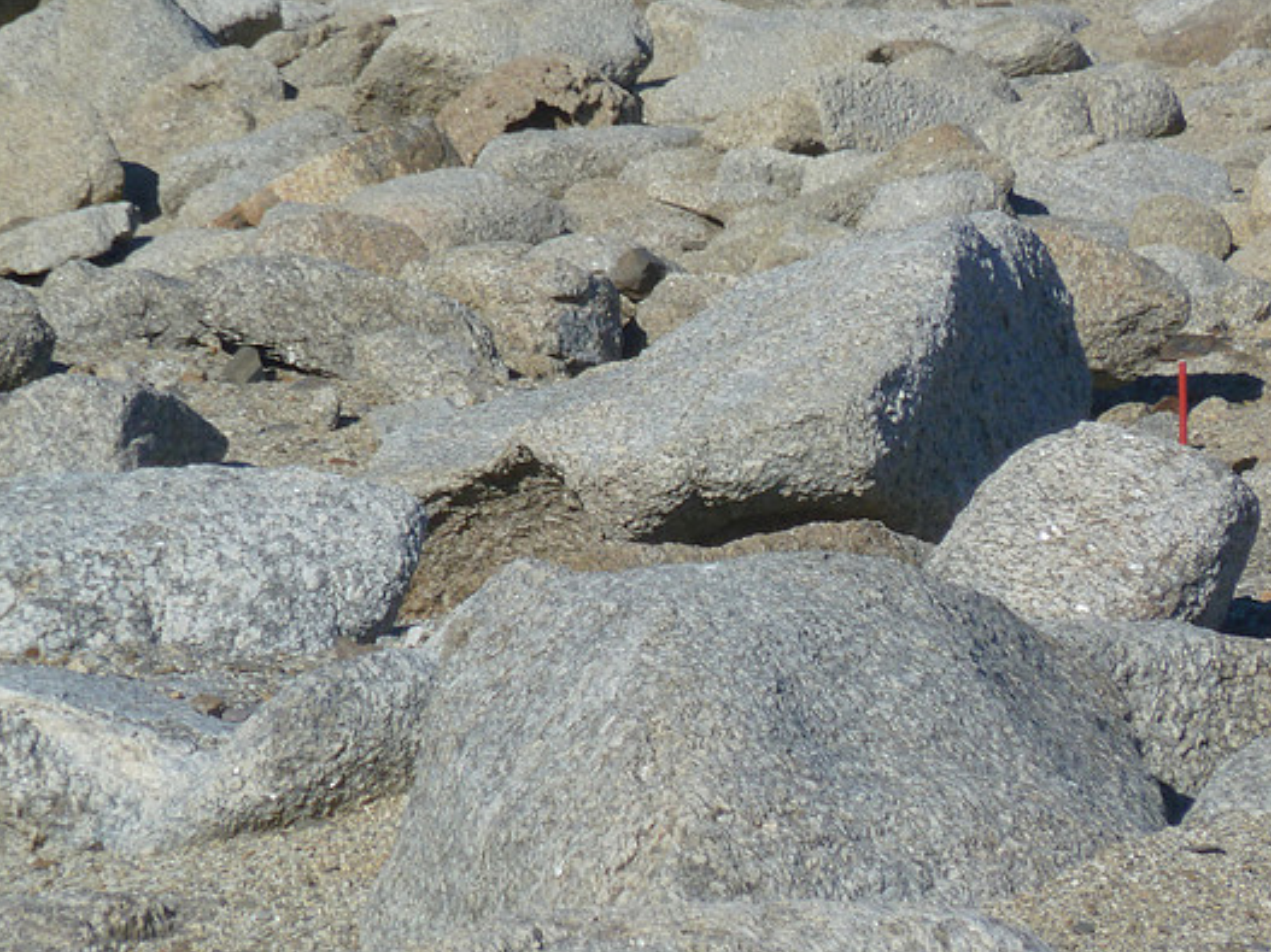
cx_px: 632
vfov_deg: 3.4
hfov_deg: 4.5
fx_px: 16115
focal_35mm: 439
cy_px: 519
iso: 80
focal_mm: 49.2
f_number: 4.9
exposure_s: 1/640
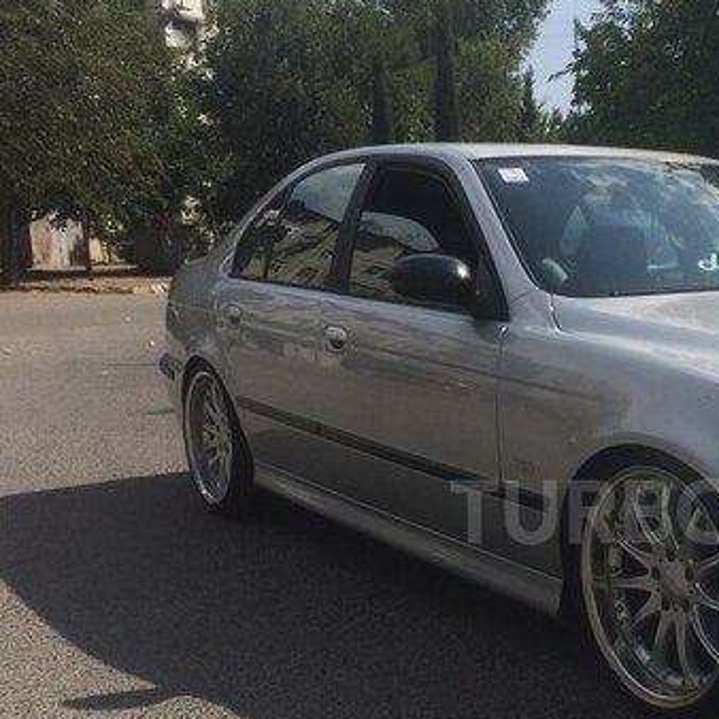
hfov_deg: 32.1
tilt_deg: -12.6
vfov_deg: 33.5
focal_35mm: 50
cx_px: 668
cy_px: 512
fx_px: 1175
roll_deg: +0.8
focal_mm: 4.15
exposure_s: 1/2740
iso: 32
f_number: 2.2
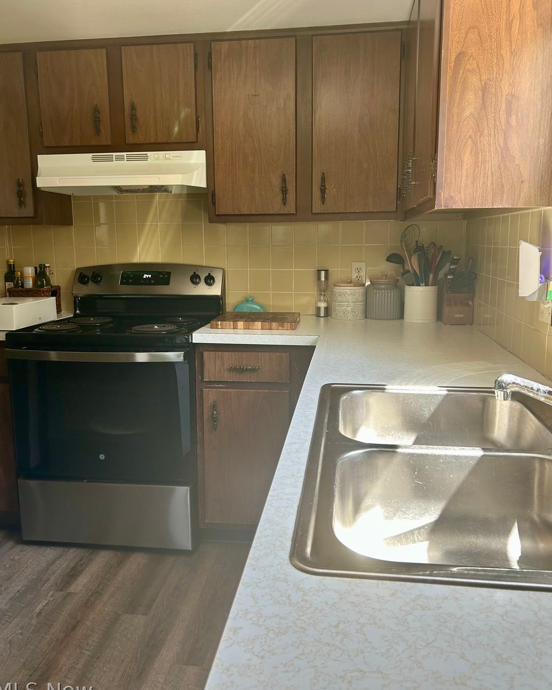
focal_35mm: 28
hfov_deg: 51.5
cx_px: 274
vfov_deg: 62.2
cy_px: 328
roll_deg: +0.6
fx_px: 572
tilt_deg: -9.1
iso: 80
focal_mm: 5.7
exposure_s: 1/121
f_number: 1.5
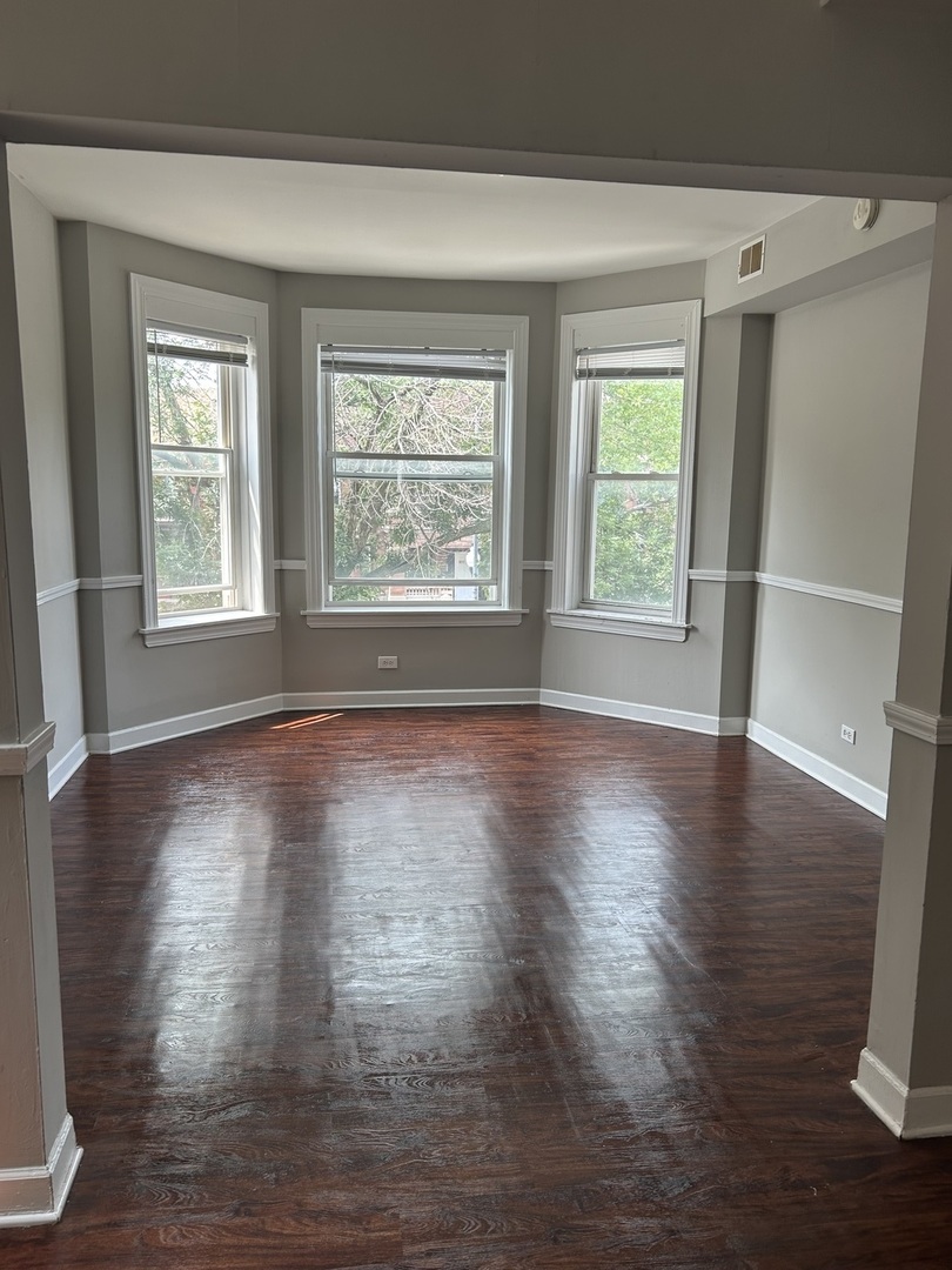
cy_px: 635
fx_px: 953
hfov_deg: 53.1
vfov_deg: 67.3
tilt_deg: -8.5
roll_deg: -0.9
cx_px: 476
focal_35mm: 26
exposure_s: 1/120
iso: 40
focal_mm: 5.7
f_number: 1.5
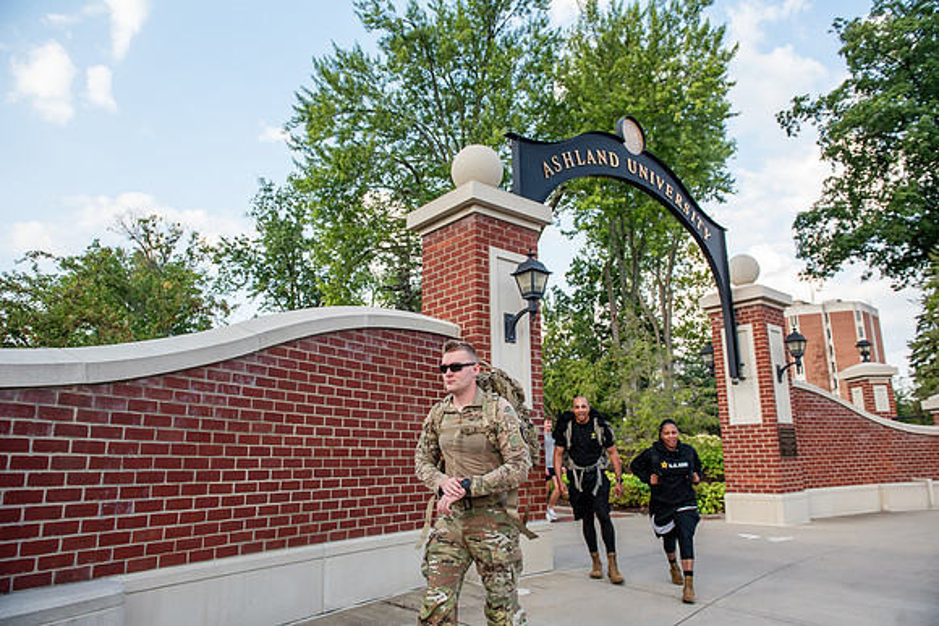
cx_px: 470
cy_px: 313
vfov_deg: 53.2
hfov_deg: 73.7
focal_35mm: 24
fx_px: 626
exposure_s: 1/500
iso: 320
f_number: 4.5
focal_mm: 24
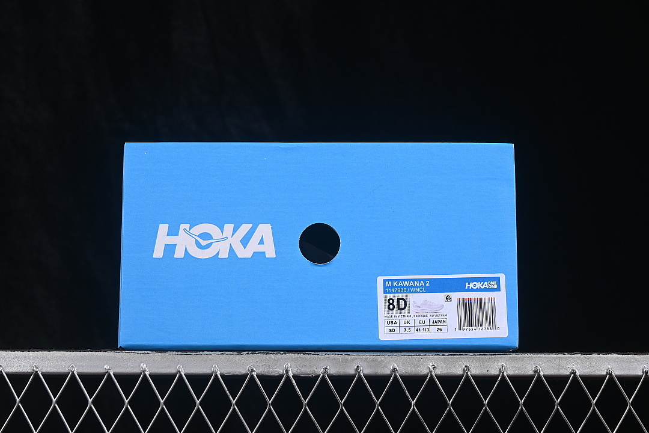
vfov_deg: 18.2
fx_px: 1352
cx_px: 324
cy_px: 216
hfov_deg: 27.0
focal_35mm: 75
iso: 160
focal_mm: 50
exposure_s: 1/100
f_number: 8
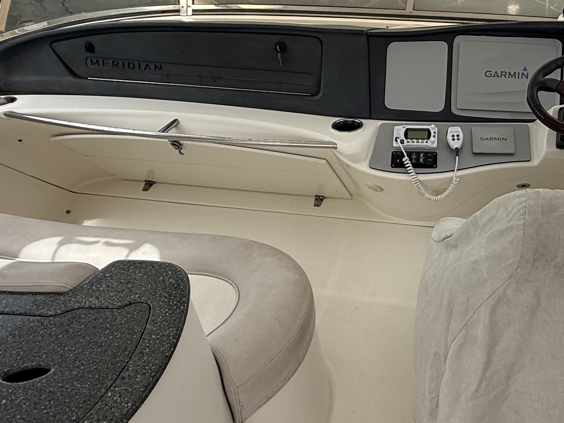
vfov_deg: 39.6
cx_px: 458
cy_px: 187
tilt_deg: -30.1
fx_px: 587
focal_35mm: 36
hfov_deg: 48.2
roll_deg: -0.8
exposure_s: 1/1534
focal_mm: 2.22
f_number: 2.2
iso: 50
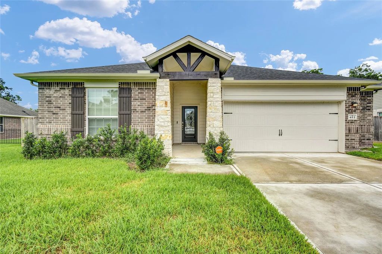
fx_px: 159
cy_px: 127
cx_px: 191
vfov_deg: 77.3
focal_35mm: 15
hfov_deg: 100.4
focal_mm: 10
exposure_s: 1/200
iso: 100
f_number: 7.1
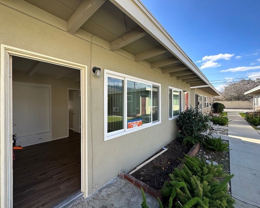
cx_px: 119
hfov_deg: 96.6
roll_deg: +1.9
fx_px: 115
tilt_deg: -0.7
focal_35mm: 15
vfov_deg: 84.0
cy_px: 102
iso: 40
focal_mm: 2.22
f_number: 2.2
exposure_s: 1/447
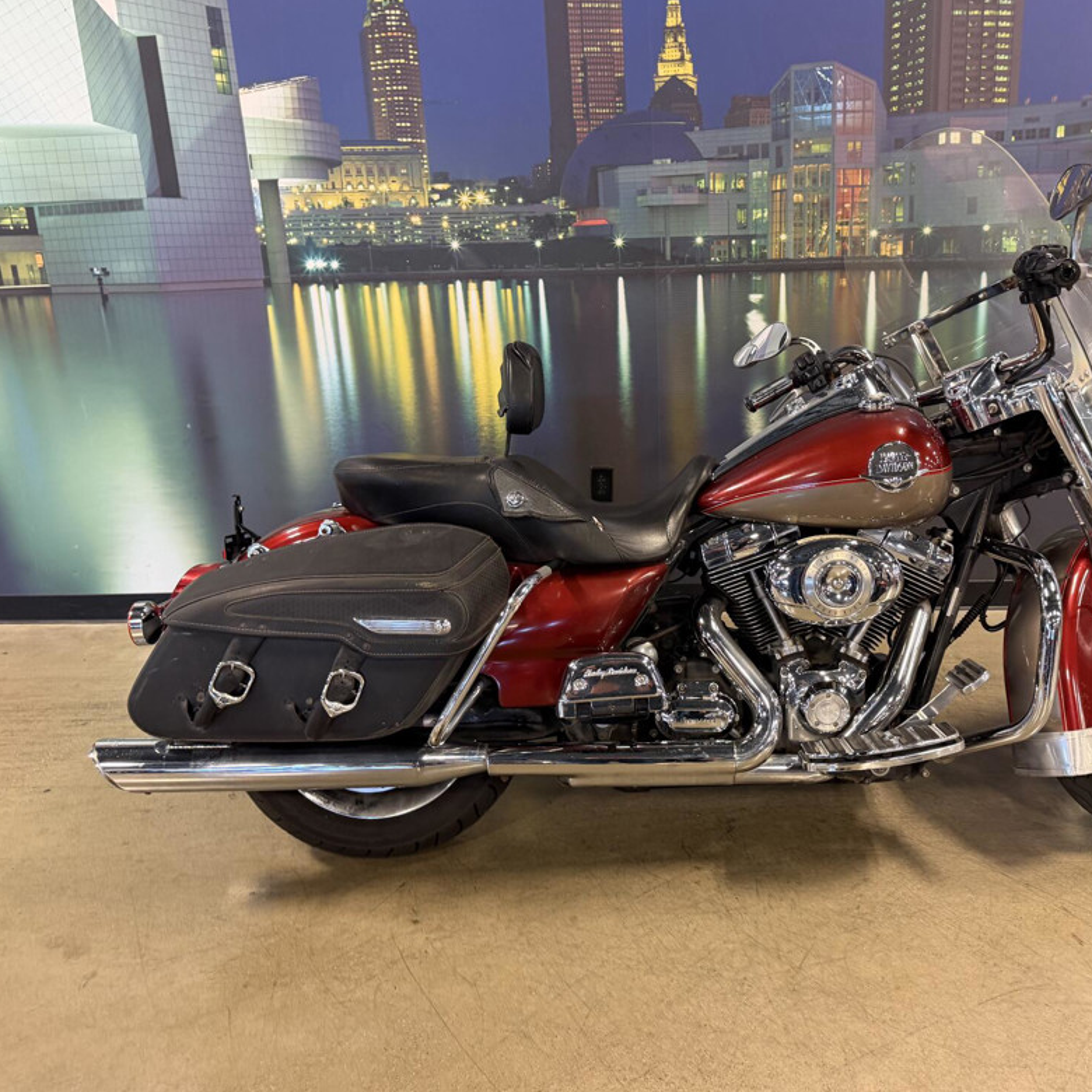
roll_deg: +1.7
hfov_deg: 55.2
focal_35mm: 29
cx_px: 660
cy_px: 545
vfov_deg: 55.6
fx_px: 1035
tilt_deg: -15.6
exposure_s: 1/60
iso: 320
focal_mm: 6.76
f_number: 1.78
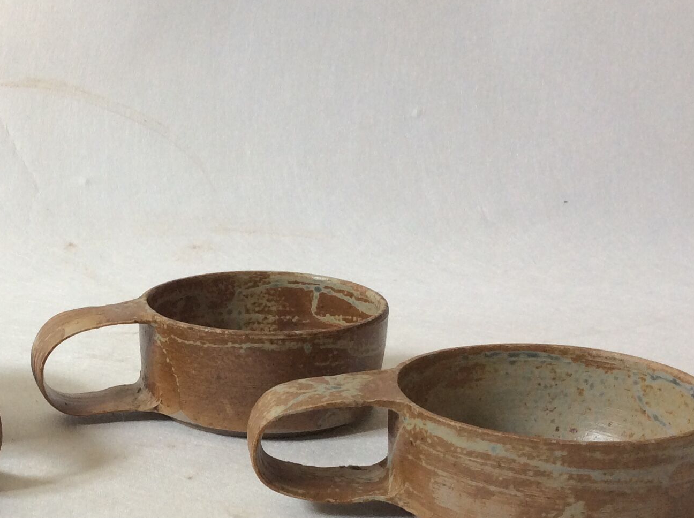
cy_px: 402
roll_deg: +2.1
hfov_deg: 29.3
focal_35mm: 64
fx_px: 1281
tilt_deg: -19.4
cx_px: 99
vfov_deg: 22.6
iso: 40
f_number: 2.4
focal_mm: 3.3
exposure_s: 1/33
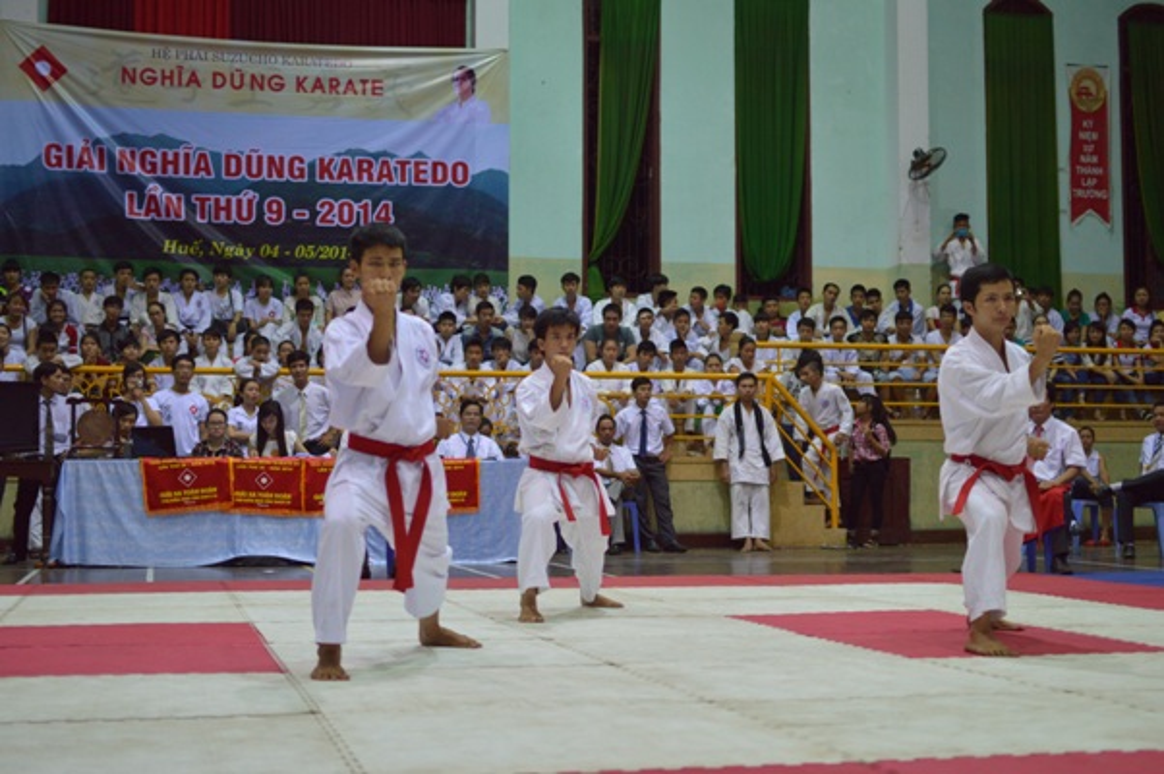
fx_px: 1696
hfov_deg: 37.9
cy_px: 387
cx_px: 582
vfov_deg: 25.7
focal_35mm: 52
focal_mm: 35
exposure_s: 1/200
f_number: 2
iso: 400
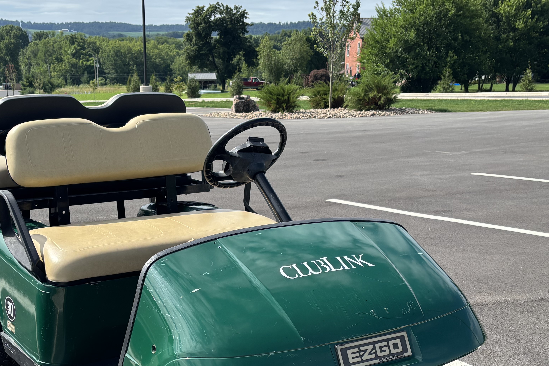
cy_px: 284
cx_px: 199
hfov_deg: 39.3
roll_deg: +0.6
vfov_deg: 26.6
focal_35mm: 50
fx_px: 762
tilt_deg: -16.1
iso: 50
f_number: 1.6
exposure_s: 1/2451
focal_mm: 5.96
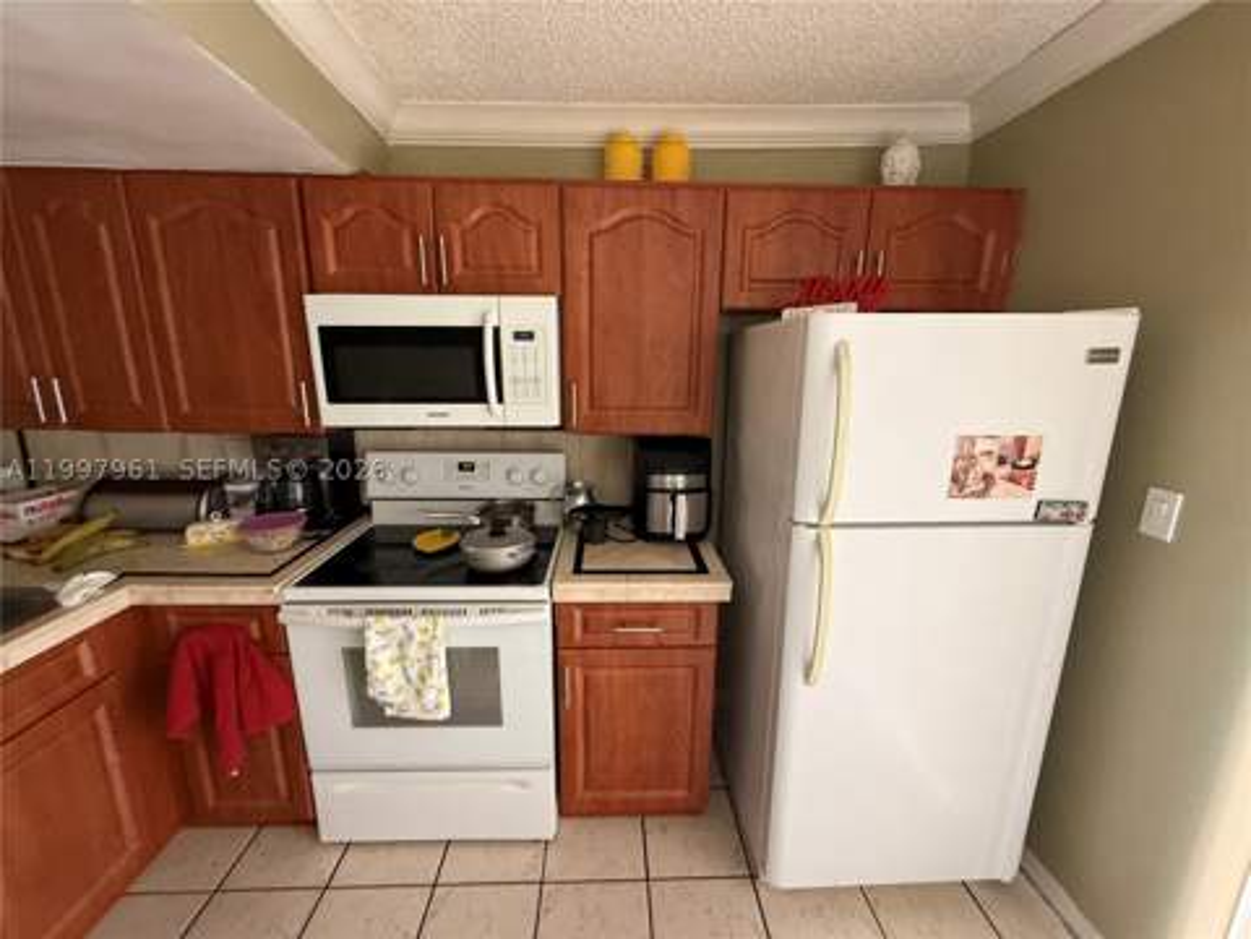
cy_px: 470
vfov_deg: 85.7
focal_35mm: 14
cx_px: 626
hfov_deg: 102.1
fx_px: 506
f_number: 2.2
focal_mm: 2.22
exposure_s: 1/60
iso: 400
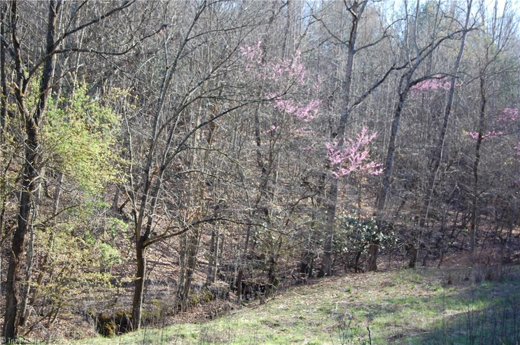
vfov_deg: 20.1
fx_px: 974
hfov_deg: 29.9
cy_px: 172
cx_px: 260
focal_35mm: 68
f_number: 5.6
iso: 200
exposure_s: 1/125
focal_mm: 45
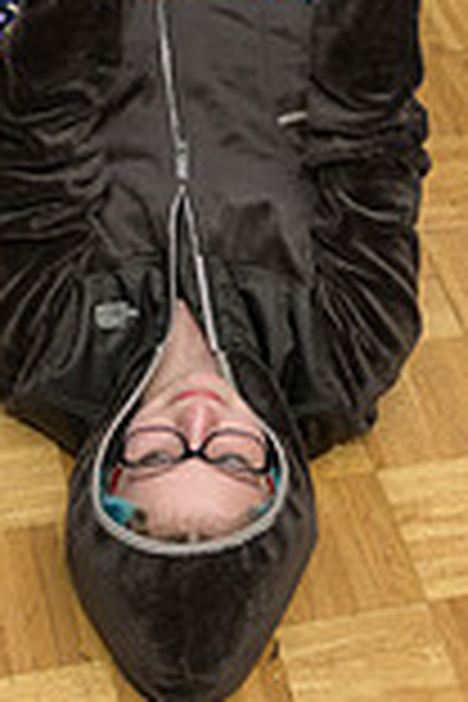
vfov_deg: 22.4
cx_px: 184
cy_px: 88
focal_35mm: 89
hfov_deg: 15.3
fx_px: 1735
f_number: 3.2
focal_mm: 24
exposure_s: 1/125
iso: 800
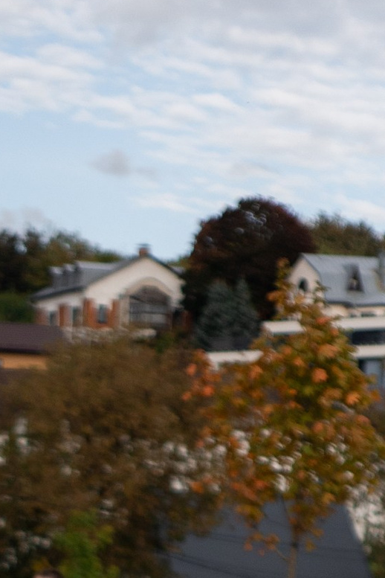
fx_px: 2775
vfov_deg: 10.4
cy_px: 1341
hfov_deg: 7.8
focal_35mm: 173
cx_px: -190
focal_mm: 35
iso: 100
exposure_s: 1/3200
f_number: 2.5
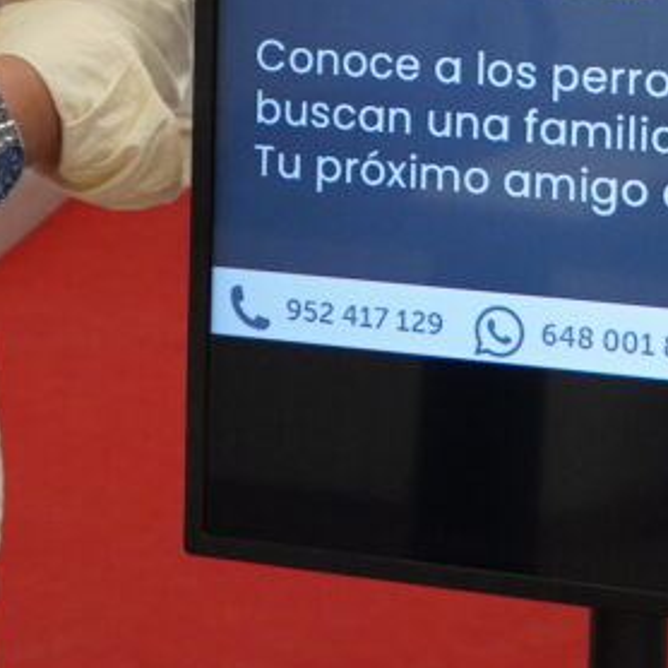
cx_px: 62
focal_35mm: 169
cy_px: -243
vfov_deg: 10.1
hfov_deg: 10.3
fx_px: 3690
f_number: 4
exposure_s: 1/160
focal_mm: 24
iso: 800
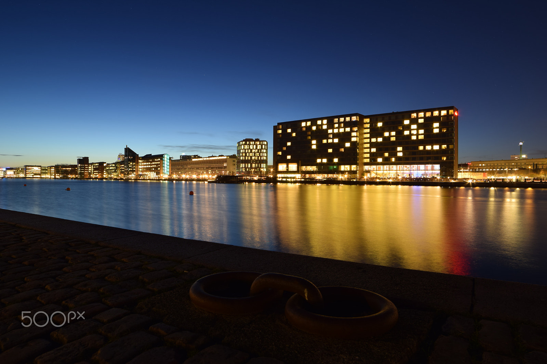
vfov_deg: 59.5
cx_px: 274
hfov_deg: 81.2
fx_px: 319
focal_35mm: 21
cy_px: 182
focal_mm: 14
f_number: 8
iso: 100
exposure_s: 25
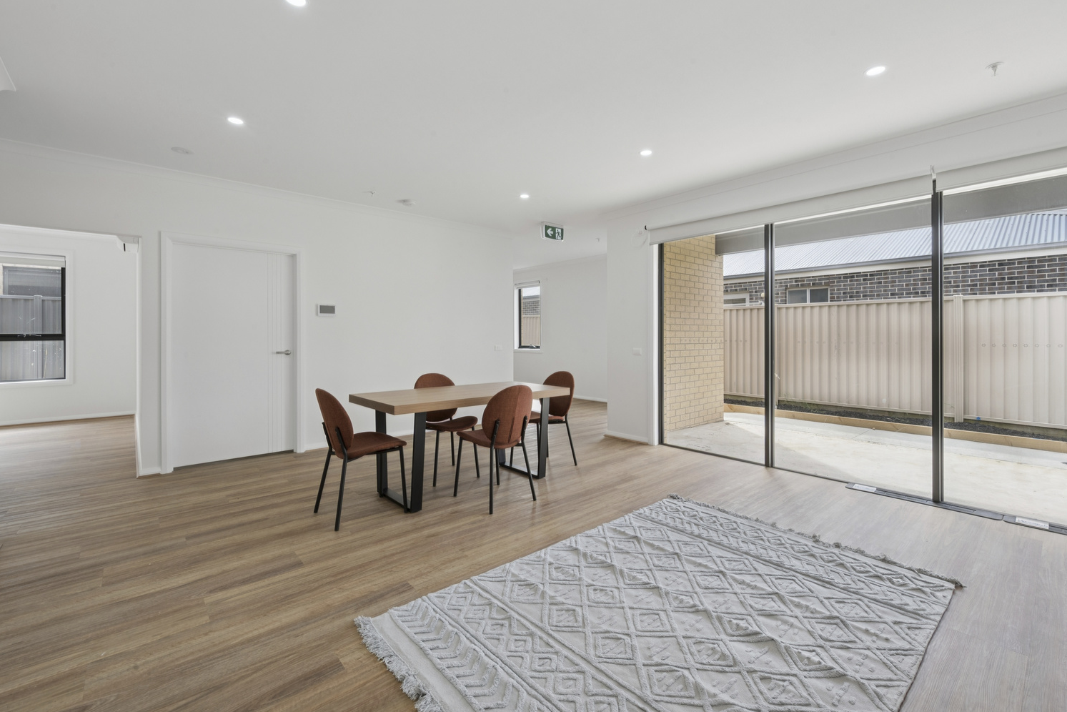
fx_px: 445
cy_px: 351
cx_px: 527
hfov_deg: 100.4
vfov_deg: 77.3
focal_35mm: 15
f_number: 14
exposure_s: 1/80
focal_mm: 14
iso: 640
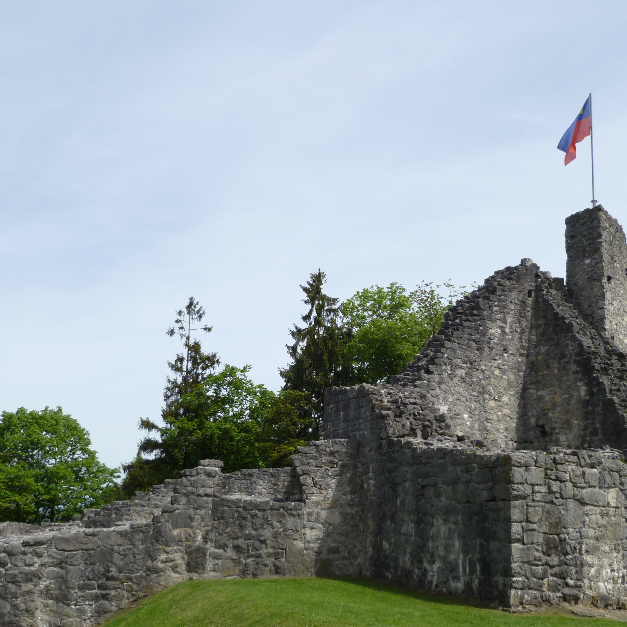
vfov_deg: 40.8
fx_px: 840
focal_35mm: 41
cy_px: 371
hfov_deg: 40.9
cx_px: 323
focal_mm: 5
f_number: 3.3
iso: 80
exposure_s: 1/800
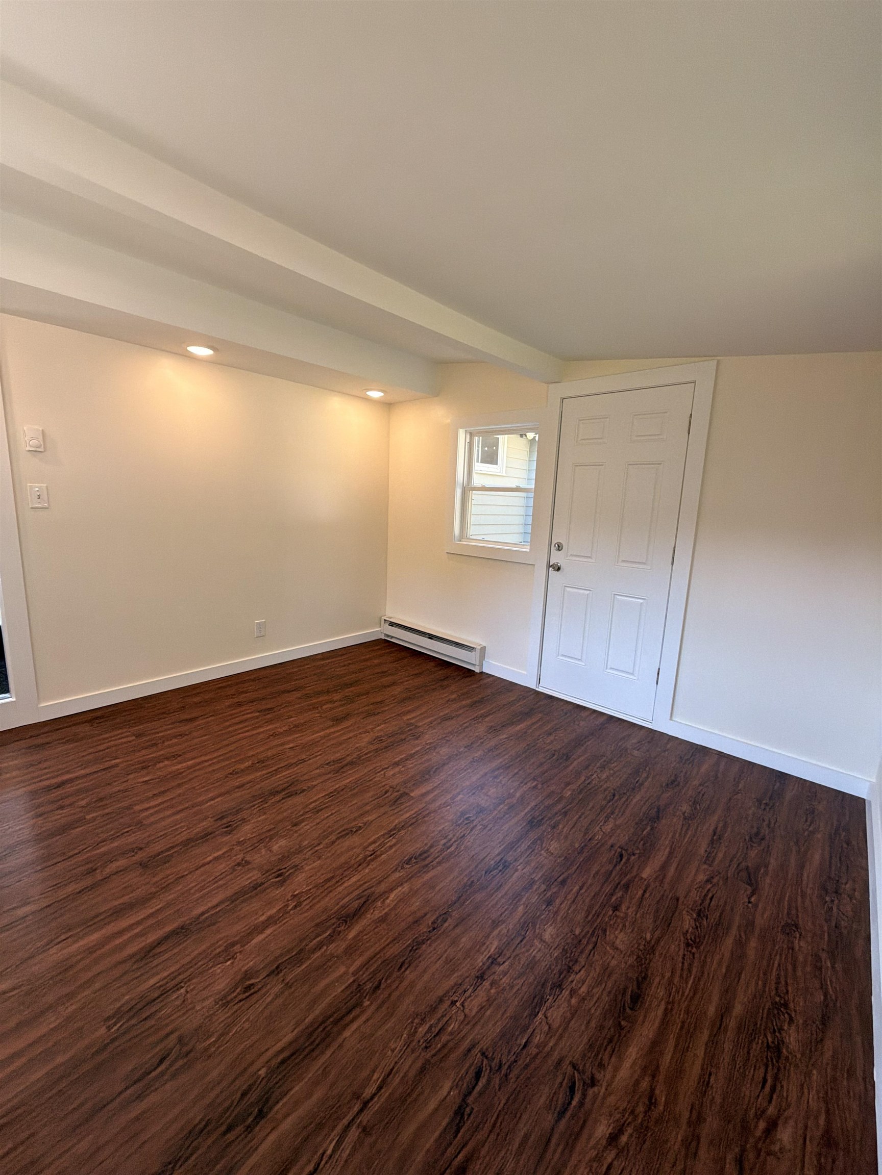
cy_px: 588
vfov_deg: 102.1
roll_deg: -3.1
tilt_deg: -10.5
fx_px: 476
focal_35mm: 14
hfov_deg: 85.7
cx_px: 441
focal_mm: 2.22
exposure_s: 1/121
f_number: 2.2
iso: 160
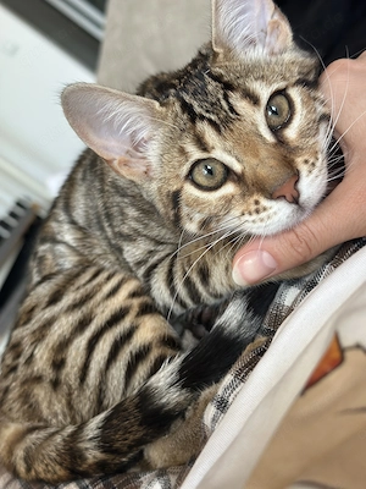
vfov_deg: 39.7
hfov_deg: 30.3
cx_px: 183
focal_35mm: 48
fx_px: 677
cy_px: 244
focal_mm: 6.86
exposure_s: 1/60
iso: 200
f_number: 1.78
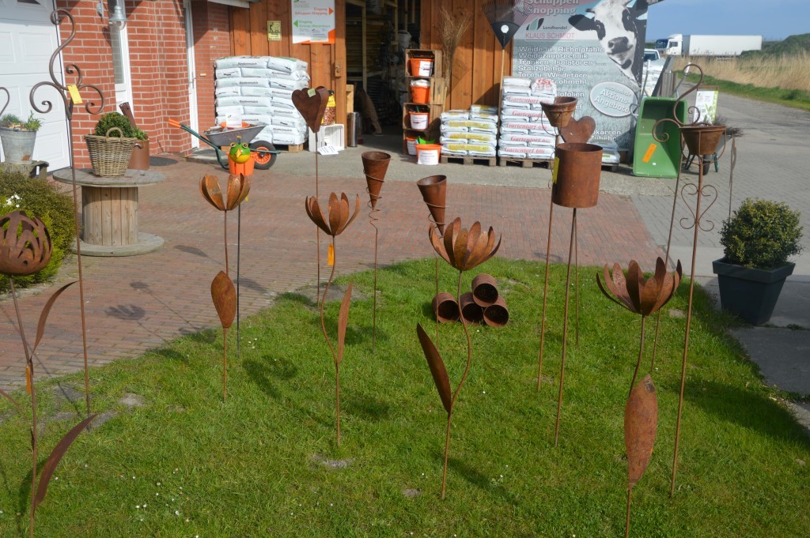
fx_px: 843
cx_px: 405
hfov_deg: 51.3
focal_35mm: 38
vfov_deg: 35.4
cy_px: 269
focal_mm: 25
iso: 100
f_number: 8
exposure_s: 1/250
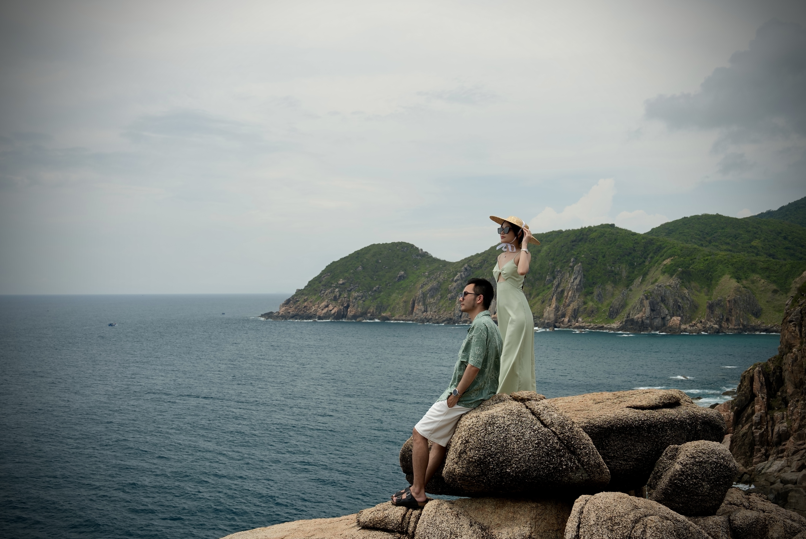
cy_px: 270
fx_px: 896
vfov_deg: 33.4
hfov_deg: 48.4
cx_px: 403
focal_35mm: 40
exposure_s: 1/320
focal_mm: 40
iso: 80
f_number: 5
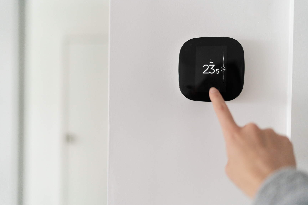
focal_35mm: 35
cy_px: 102
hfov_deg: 54.4
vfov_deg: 37.9
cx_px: 154
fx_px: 299
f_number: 1.4
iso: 640
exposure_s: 1/250
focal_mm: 35
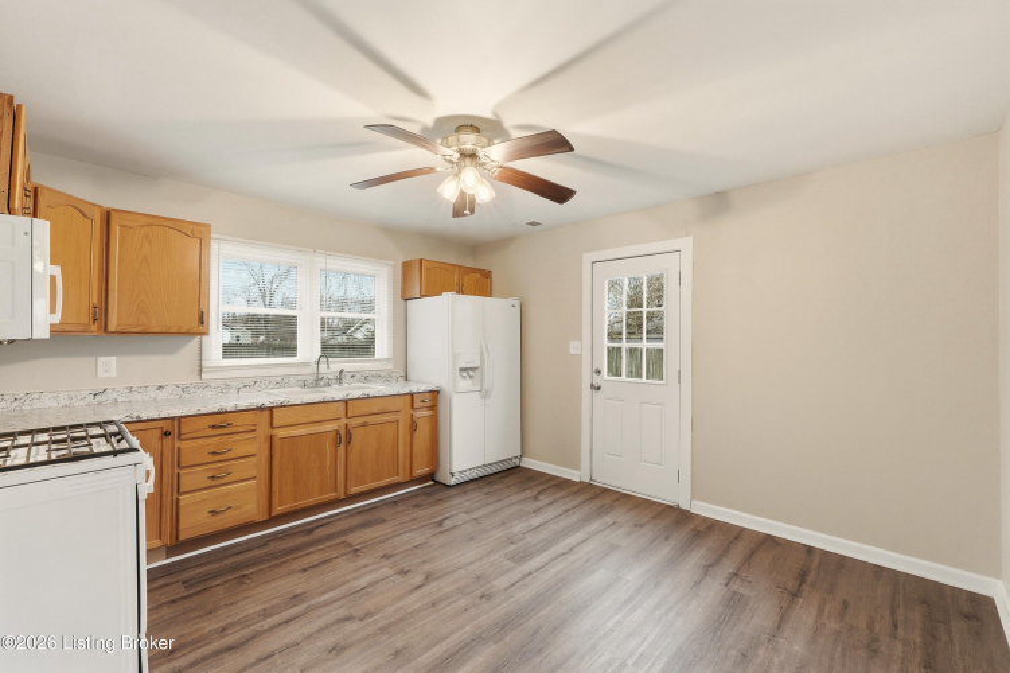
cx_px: 505
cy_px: 336
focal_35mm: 15
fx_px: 421
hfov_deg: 100.4
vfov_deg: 77.3
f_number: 9
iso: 400
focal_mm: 10
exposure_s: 1/125
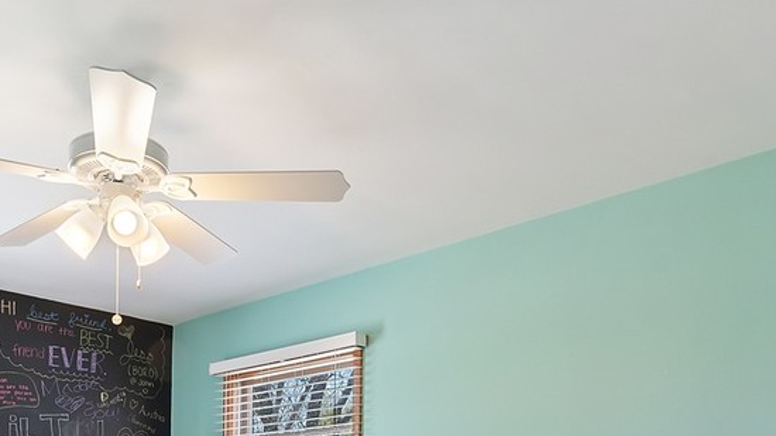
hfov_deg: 52.7
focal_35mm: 37
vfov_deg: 28.5
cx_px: 245
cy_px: 499
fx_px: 761
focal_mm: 12
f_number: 9
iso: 100
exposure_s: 1/1.25
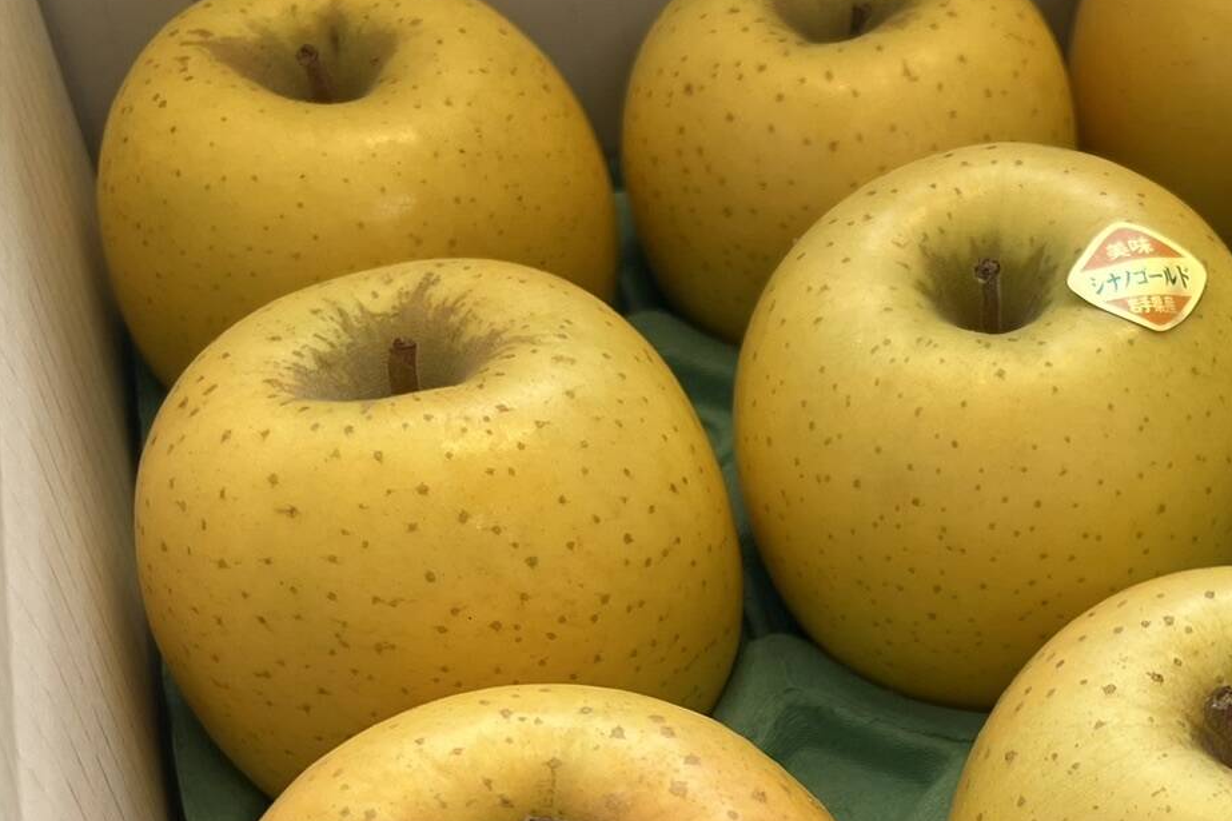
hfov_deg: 31.6
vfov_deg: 21.7
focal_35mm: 60
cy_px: 856
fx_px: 2053
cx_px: 1149
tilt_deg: -47.6
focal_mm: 5.7
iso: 50
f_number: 1.5
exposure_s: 1/121
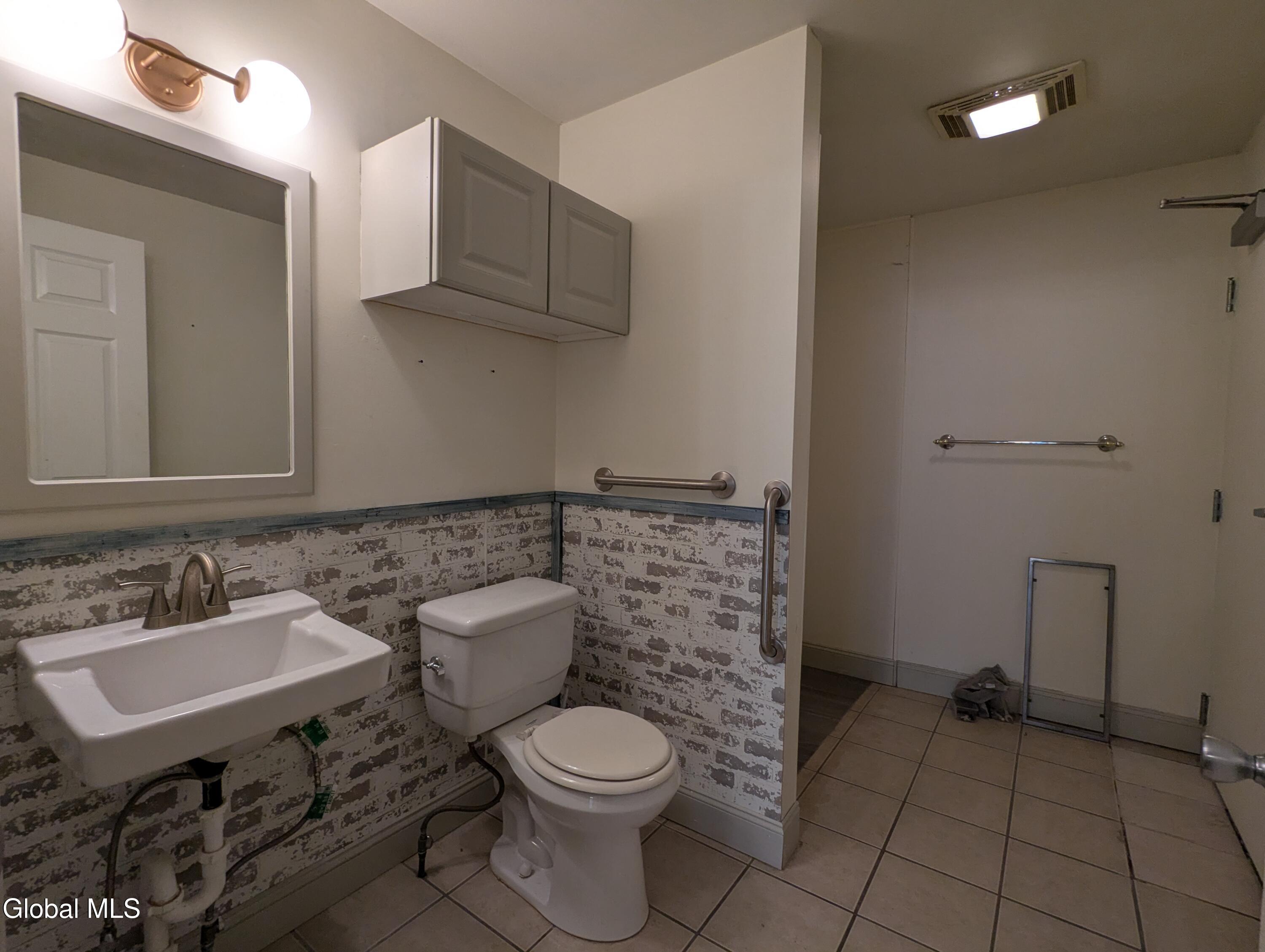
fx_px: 585
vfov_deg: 78.2
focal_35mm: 16
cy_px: 476
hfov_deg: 94.4
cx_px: 632
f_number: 2.2
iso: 94
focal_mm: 2.35
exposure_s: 1/40
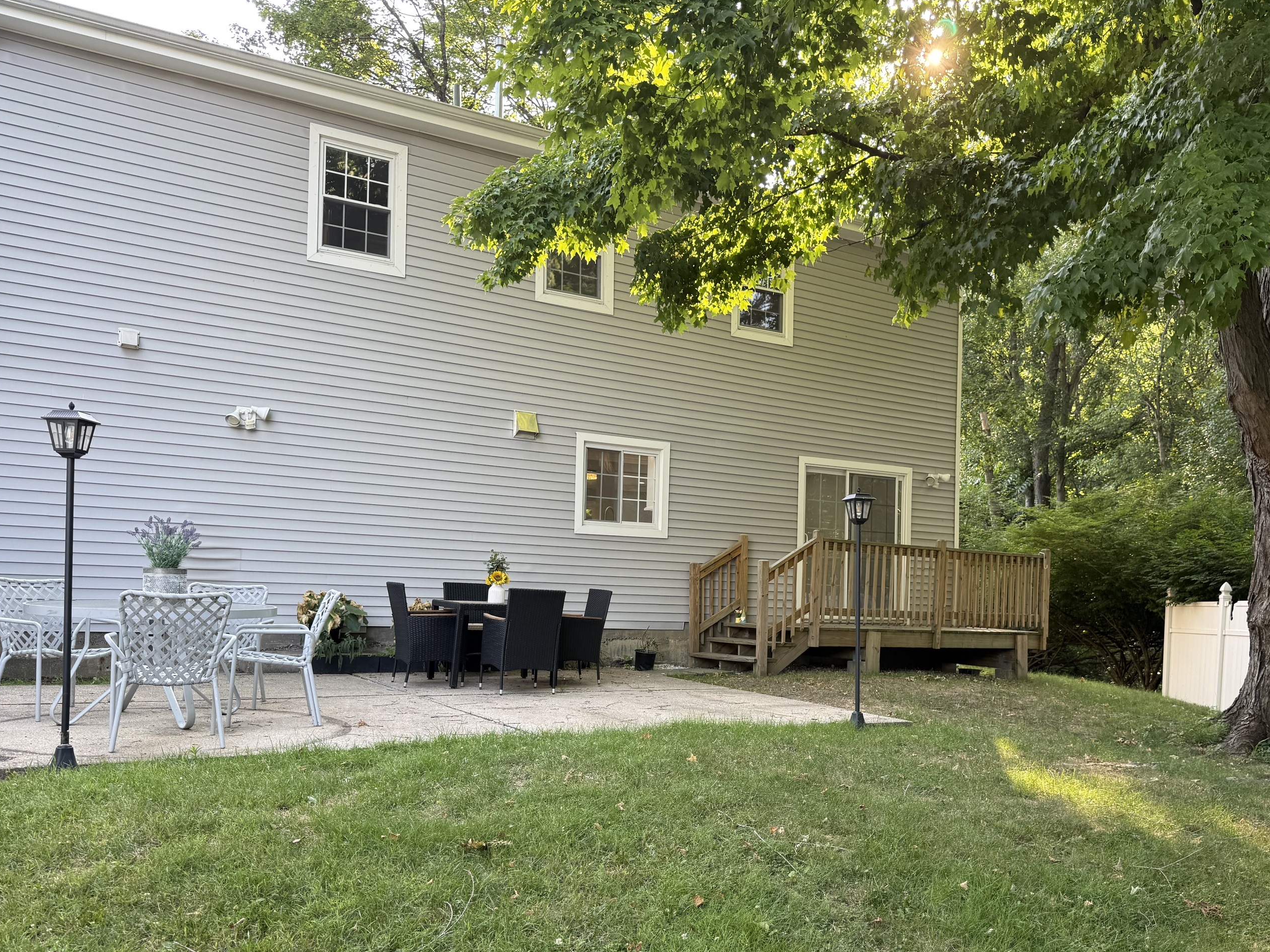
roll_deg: -2.0
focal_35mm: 29
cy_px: 572
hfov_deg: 61.5
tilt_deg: +1.4
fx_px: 1064
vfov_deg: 47.9
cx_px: 713
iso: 64
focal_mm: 6.76
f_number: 1.78
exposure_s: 1/154
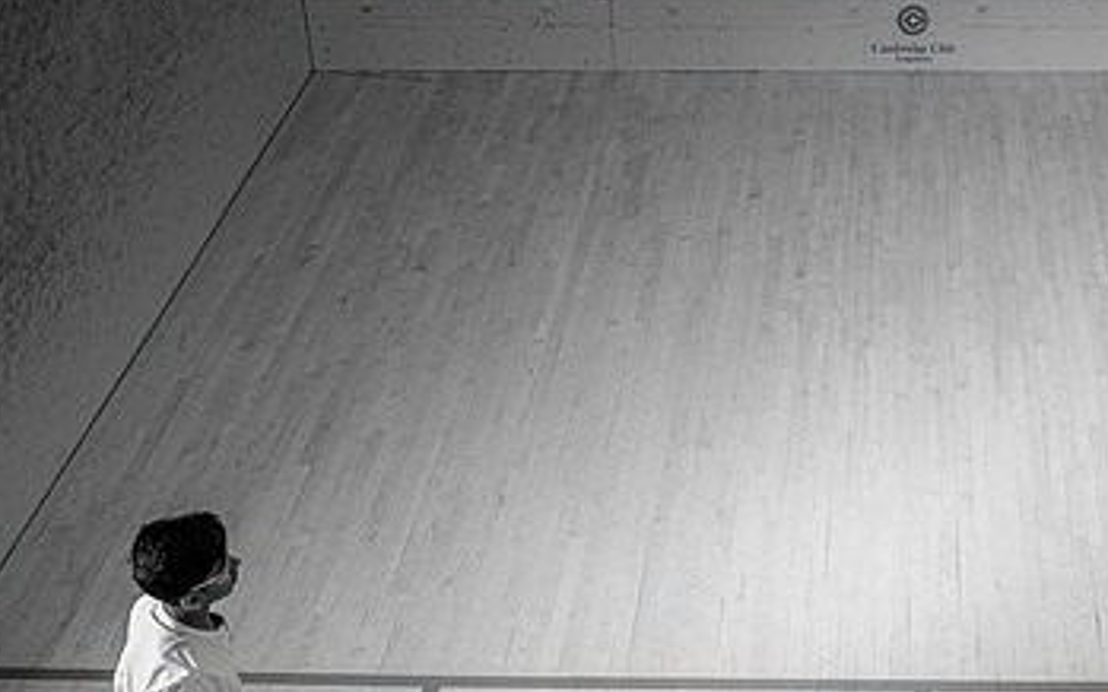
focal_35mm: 74
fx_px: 2234
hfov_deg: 27.4
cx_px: 844
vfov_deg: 17.5
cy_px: 515
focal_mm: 38
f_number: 3.5
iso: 500
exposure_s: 1/160
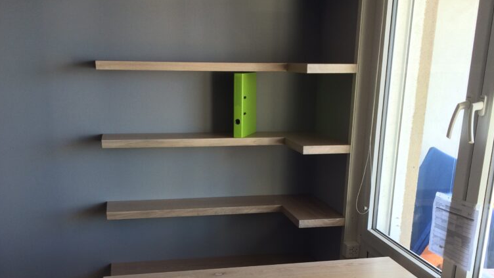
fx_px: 563
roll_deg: -0.6
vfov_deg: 26.6
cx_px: 246
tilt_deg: -19.3
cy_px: 260
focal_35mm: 43
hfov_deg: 47.4
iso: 40
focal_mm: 4.15
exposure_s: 1/50
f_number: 2.2
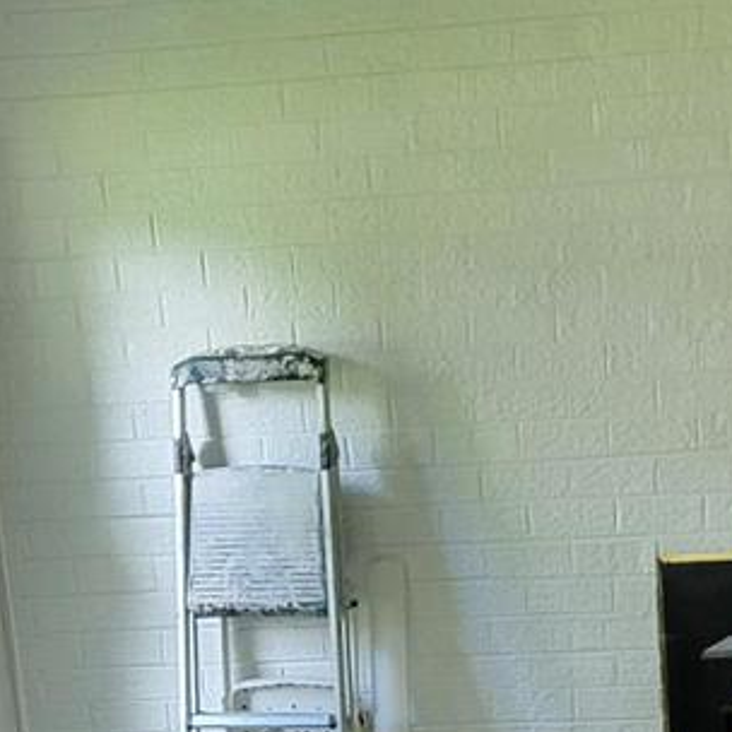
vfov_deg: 12.3
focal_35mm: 116
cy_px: 1690
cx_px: 535
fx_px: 2775
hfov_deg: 15.0
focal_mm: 5.4
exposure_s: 1/60
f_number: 1.8
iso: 250
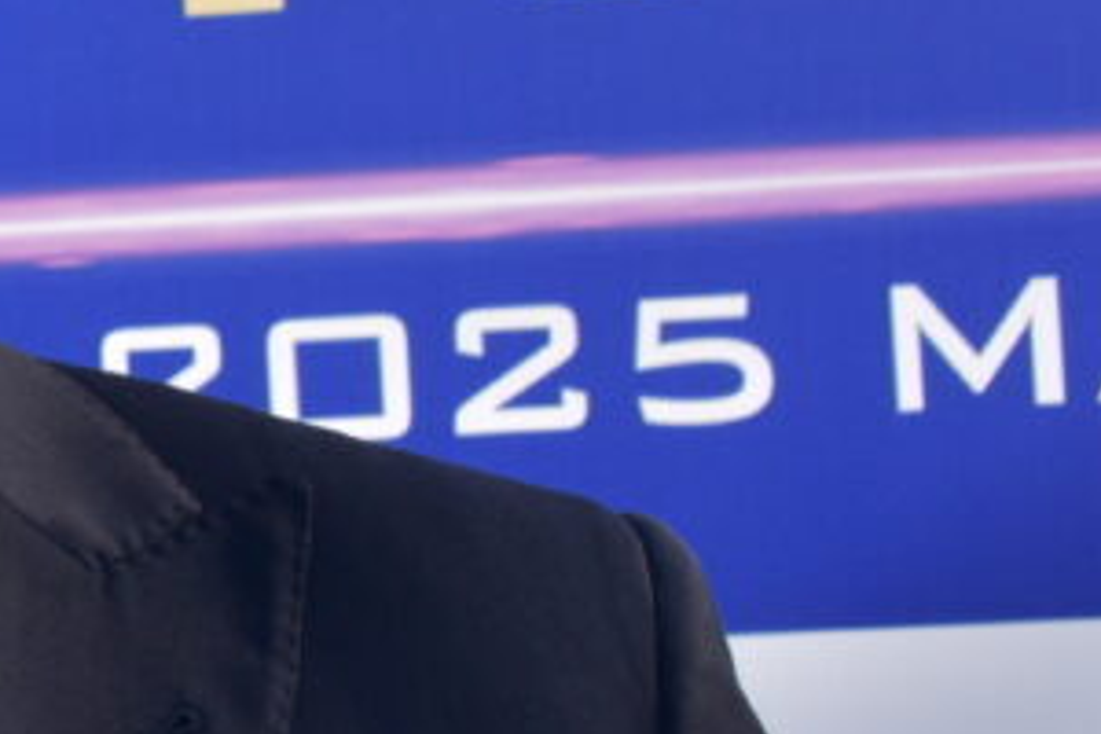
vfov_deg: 10.7
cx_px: -884
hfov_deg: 14.2
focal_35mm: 128
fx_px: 3914
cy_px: 200
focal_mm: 20
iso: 400
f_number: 8
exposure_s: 1/500
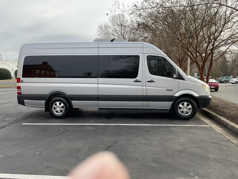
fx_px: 199
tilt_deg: -4.2
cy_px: 90
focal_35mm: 29
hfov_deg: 61.7
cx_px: 119
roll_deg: +1.3
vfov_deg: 48.2
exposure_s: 1/435
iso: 16
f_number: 1.8
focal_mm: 3
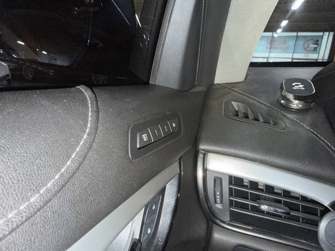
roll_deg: -1.7
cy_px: 126
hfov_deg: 71.6
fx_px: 232
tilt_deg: -17.0
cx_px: 168
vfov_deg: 56.8
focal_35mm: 24
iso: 80
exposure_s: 1/56
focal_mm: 2.22
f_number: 2.2
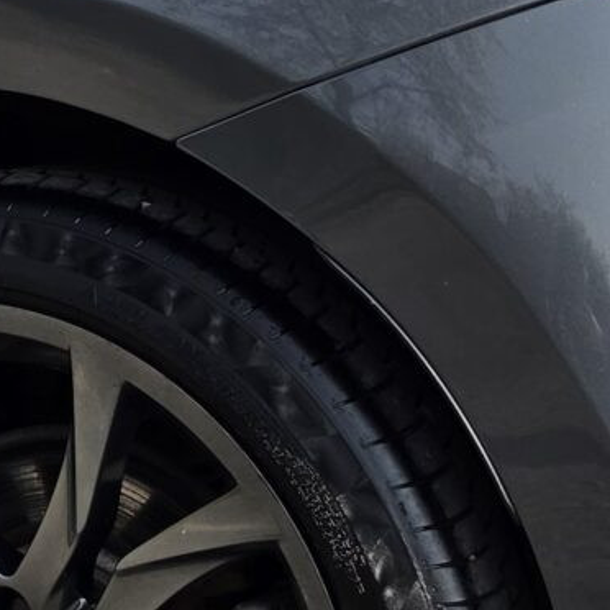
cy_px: 269
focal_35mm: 140
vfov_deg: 12.5
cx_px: -282
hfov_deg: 12.0
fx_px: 2791
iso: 64
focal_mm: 6.5
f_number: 1.4
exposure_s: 1/4055
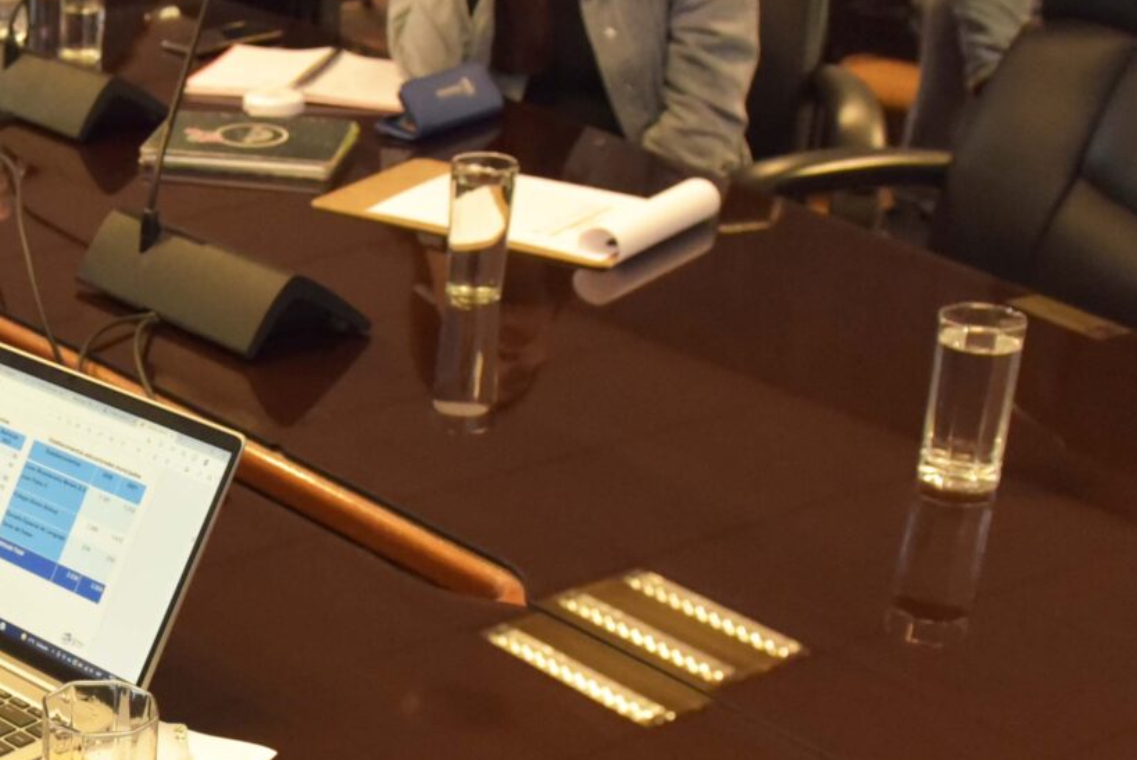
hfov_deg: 24.5
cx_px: -222
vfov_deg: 18.1
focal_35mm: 75
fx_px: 2370
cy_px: 588
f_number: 5
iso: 5000
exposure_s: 1/125
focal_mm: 24
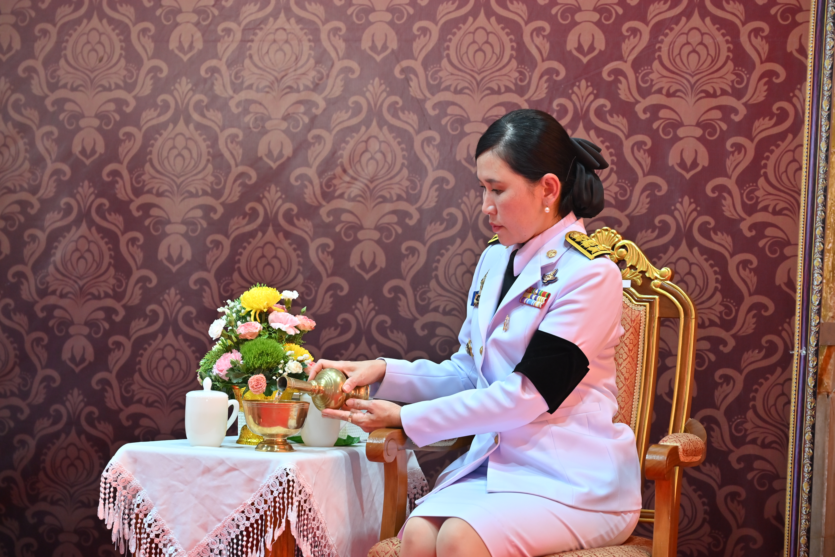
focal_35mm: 99
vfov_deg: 13.8
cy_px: 278
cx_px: 418
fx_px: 2296
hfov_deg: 20.6
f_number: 4
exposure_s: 1/200
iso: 1250
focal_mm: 99
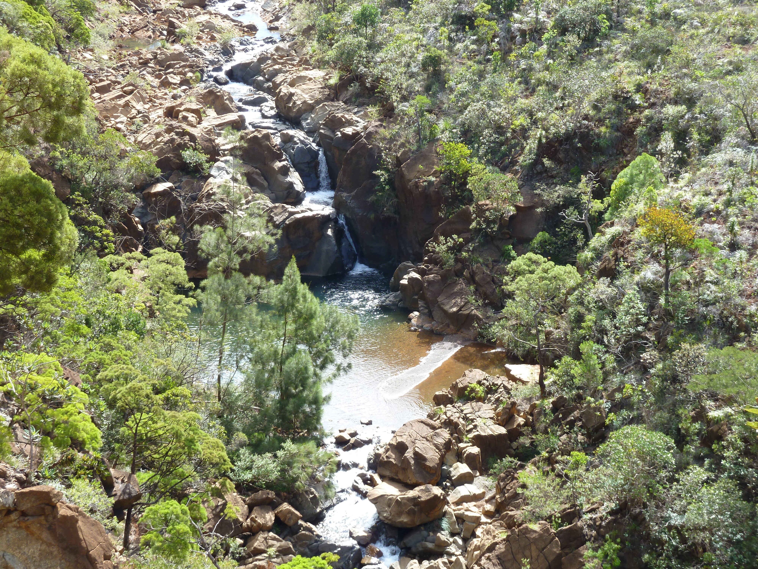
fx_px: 1577
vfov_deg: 20.4
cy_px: 284
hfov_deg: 27.0
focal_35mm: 72
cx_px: 379
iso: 80
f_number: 4.1
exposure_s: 1/100
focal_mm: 11.9
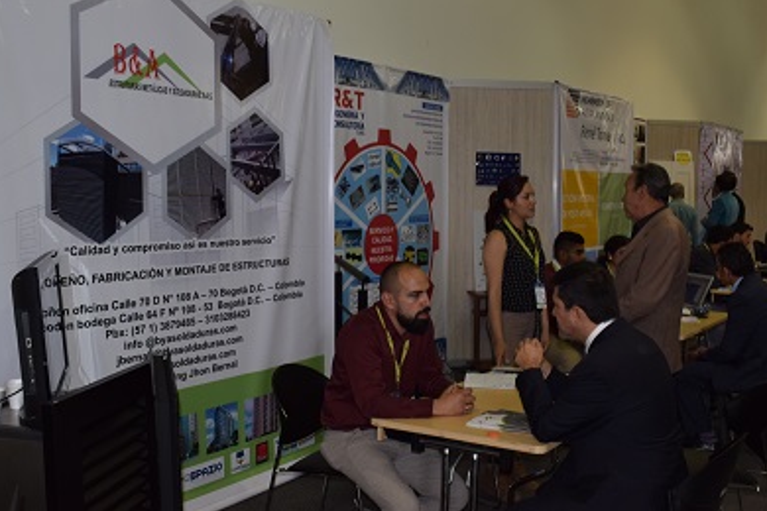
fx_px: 884
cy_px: 254
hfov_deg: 46.9
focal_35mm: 42
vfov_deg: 32.2
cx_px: 382
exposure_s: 1/15
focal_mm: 27
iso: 640
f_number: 22
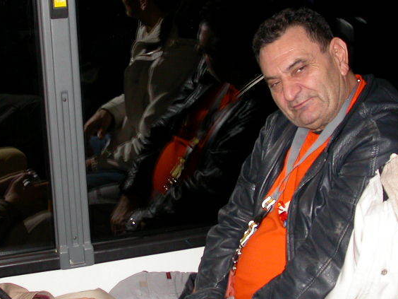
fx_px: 793
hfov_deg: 27.9
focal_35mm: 69
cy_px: 136
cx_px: 125
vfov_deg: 21.3
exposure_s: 1/60
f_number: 2.6
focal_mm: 7.85
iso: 100
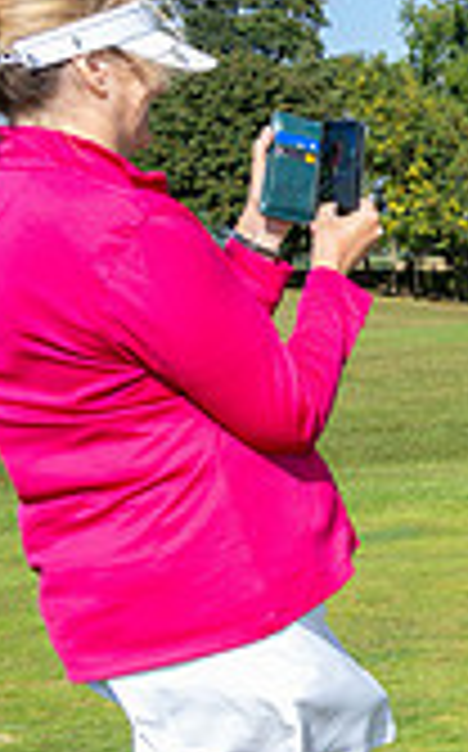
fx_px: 1739
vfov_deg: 24.4
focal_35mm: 85
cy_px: 430
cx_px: 1274
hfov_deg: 11.4
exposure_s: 1/200
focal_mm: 24
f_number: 11
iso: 250
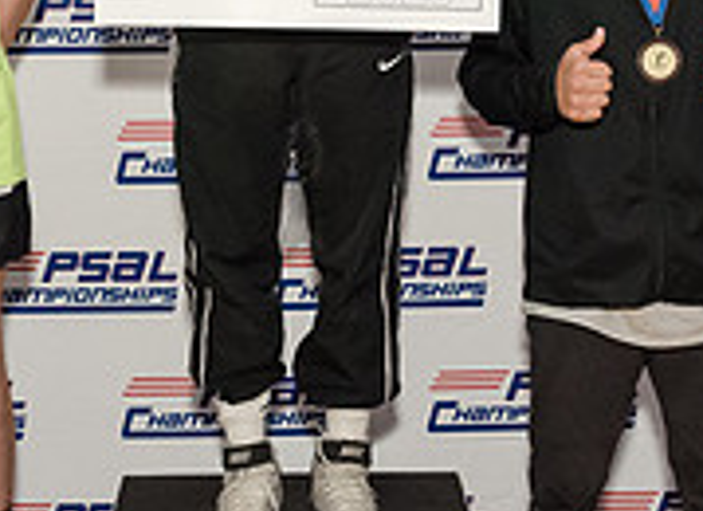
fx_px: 1787
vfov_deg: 16.2
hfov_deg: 22.3
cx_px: 342
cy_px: 156
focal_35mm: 89
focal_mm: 24
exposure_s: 1/200
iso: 4000
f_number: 4.5
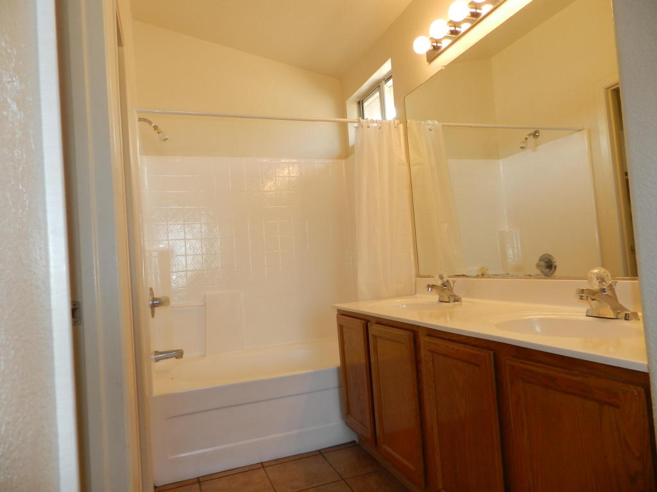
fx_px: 437
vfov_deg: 58.9
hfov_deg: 73.9
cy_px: 246
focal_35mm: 23
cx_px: 328
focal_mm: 4
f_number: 3.4
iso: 160
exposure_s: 1/60
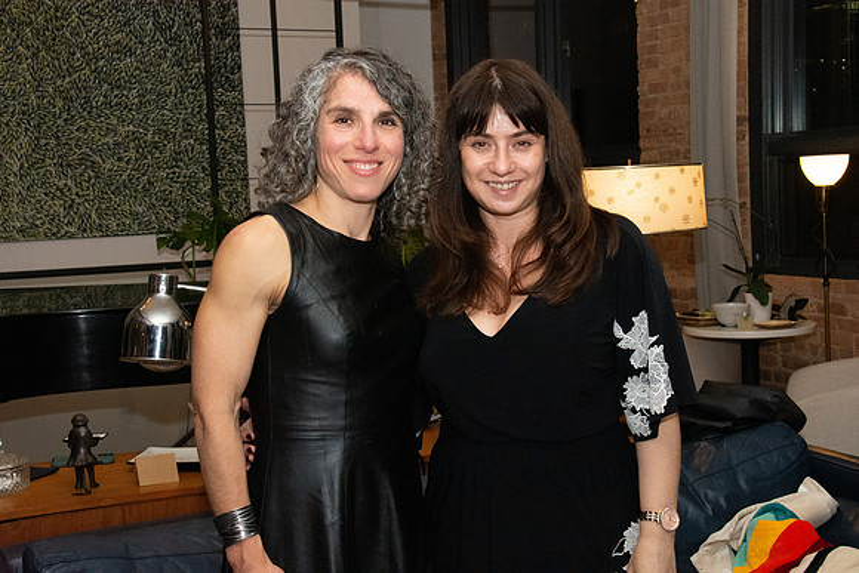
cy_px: 286
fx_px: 1253
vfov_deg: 25.8
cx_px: 430
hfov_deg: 37.8
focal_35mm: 52
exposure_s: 1/160
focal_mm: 35
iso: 5000
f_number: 11
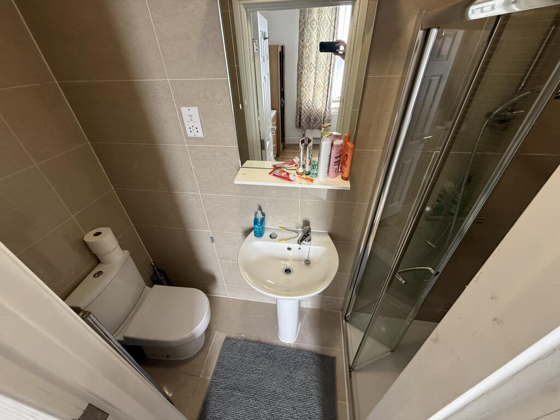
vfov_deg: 85.7
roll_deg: +1.5
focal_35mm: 14
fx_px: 226
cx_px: 280
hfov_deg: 102.1
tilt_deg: -37.5
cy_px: 210
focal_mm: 2.22
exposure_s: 1/94
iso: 320
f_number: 2.2
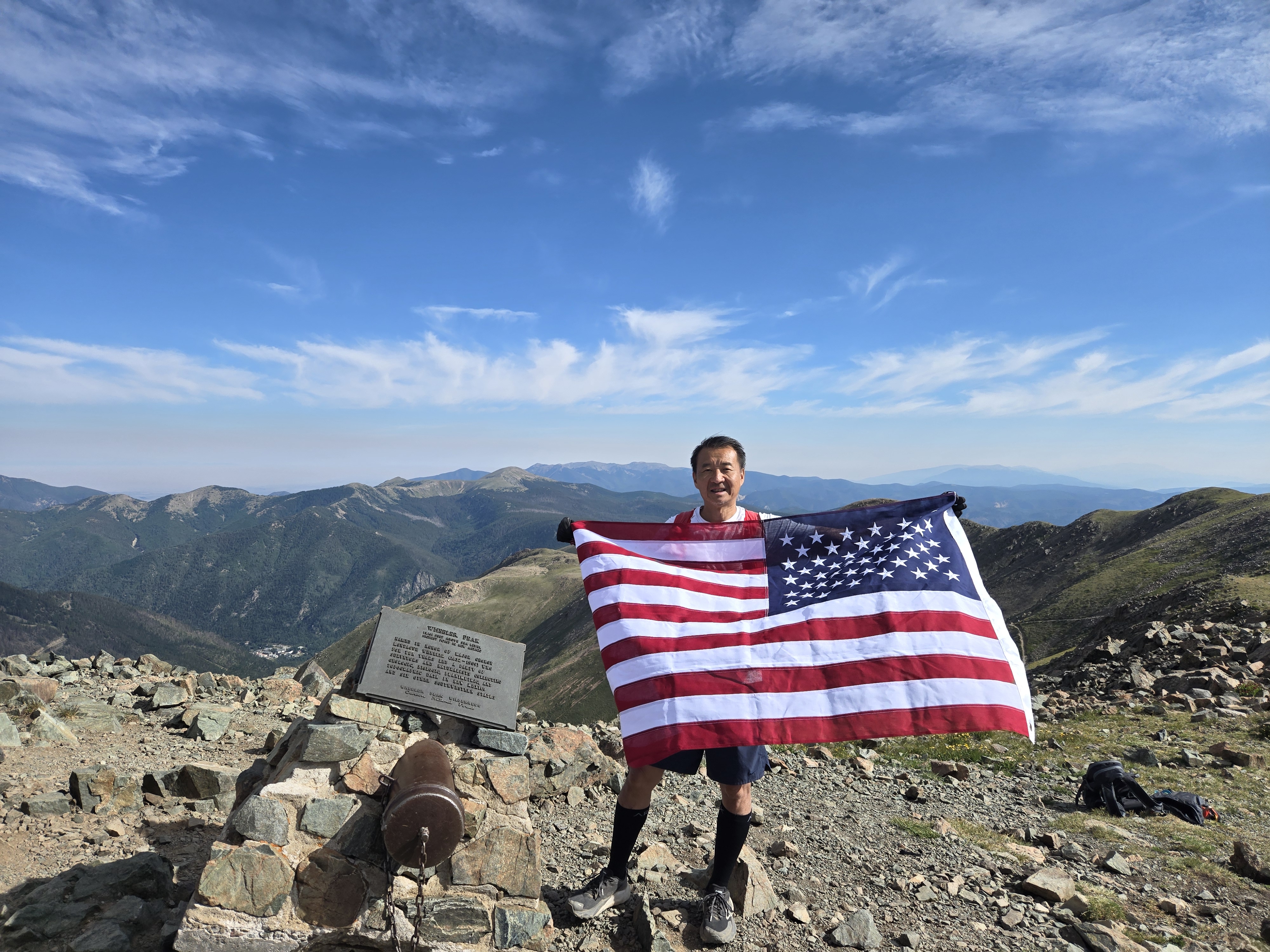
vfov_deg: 58.9
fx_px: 844
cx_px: 635
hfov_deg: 73.9
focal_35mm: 23
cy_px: 476
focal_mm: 5.4
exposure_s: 1/2921
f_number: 1.8
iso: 40
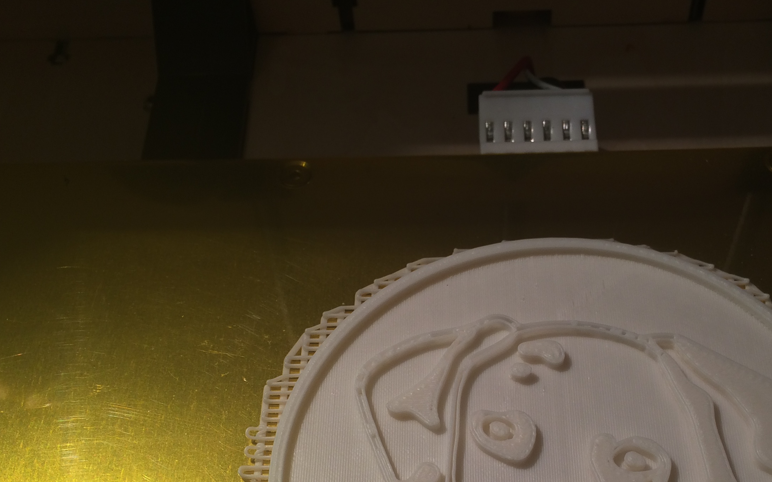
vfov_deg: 27.2
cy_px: 415
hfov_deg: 43.2
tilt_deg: -57.8
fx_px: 968
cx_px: 477
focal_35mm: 46
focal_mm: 4.15
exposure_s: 1/40
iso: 32
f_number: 2.2
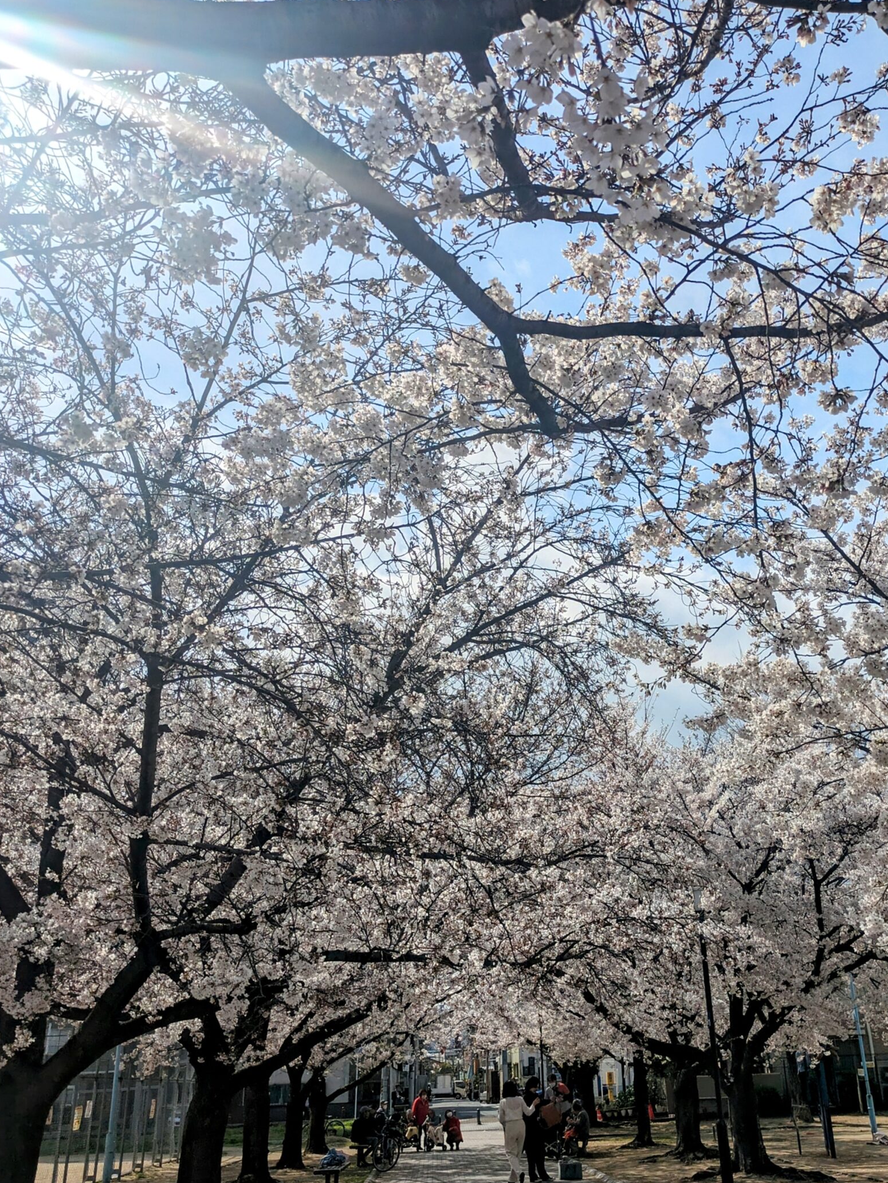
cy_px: 635
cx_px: 537
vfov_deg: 58.3
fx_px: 1060
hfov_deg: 45.2
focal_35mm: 31
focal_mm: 5.43
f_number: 1.89
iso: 42
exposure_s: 1/5917
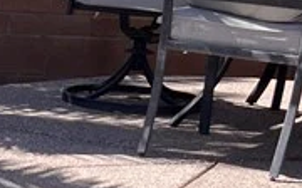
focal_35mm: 157
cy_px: 384
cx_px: -211
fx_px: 1291
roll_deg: -1.6
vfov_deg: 7.9
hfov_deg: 12.4
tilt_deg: -22.3
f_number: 1.5
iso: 50
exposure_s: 1/3165
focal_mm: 5.7
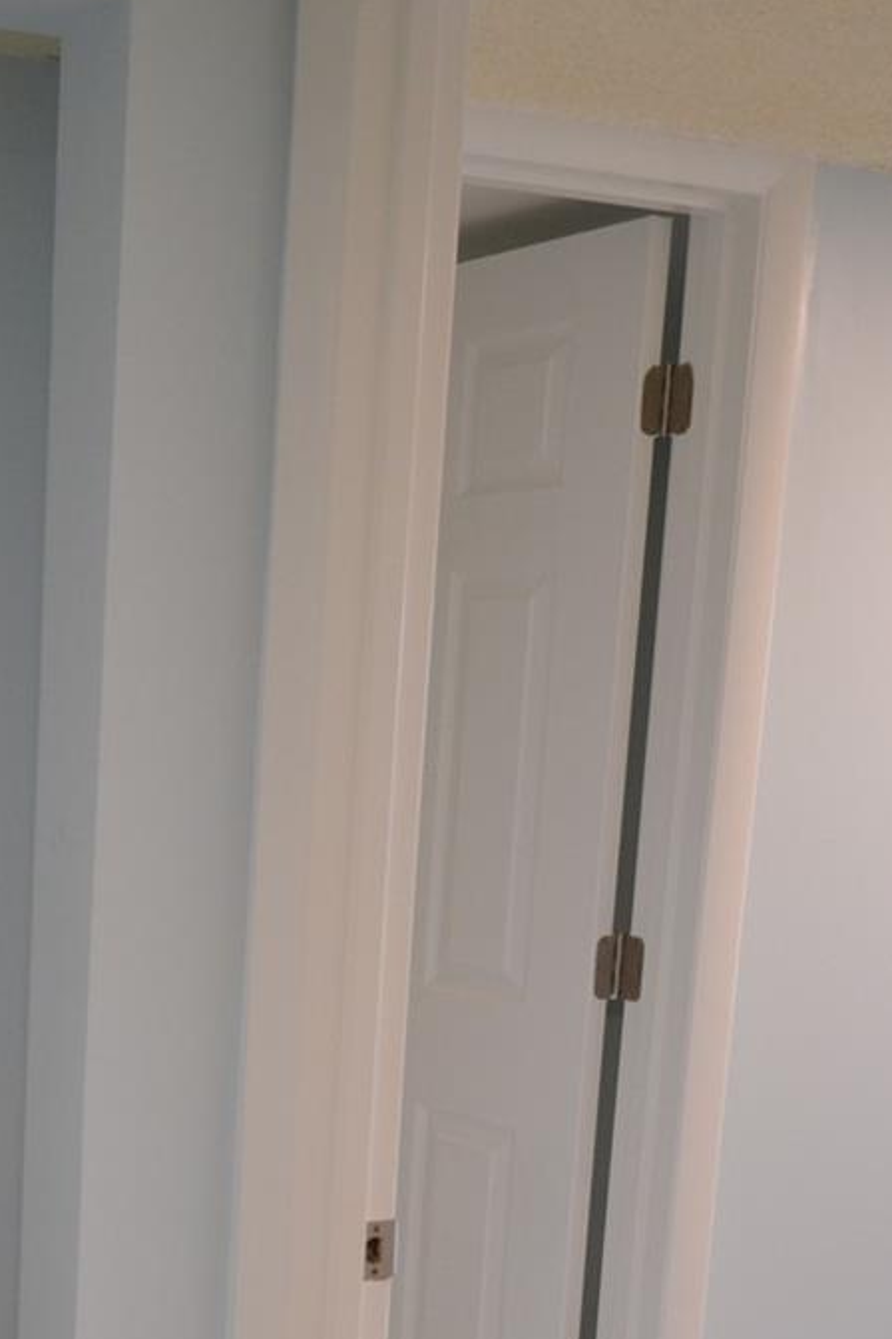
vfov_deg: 38.5
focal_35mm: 50
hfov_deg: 24.8
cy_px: 1012
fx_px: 1858
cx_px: -135
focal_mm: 14
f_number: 4
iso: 560
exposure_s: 1/60
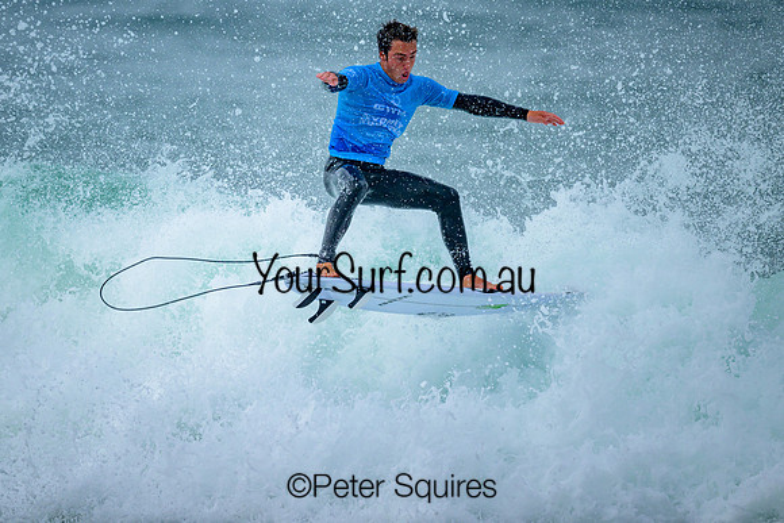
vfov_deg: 1.4
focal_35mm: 1008
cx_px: 332
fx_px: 21966
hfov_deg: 2.0
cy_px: 193
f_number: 6.3
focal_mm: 800
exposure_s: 1/2000
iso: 220
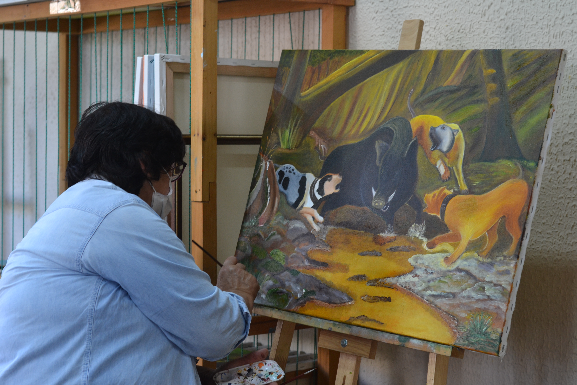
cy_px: 192
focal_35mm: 75
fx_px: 1202
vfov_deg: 18.2
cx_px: 288
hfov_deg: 27.0
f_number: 3.5
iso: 400
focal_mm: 50
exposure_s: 1/60
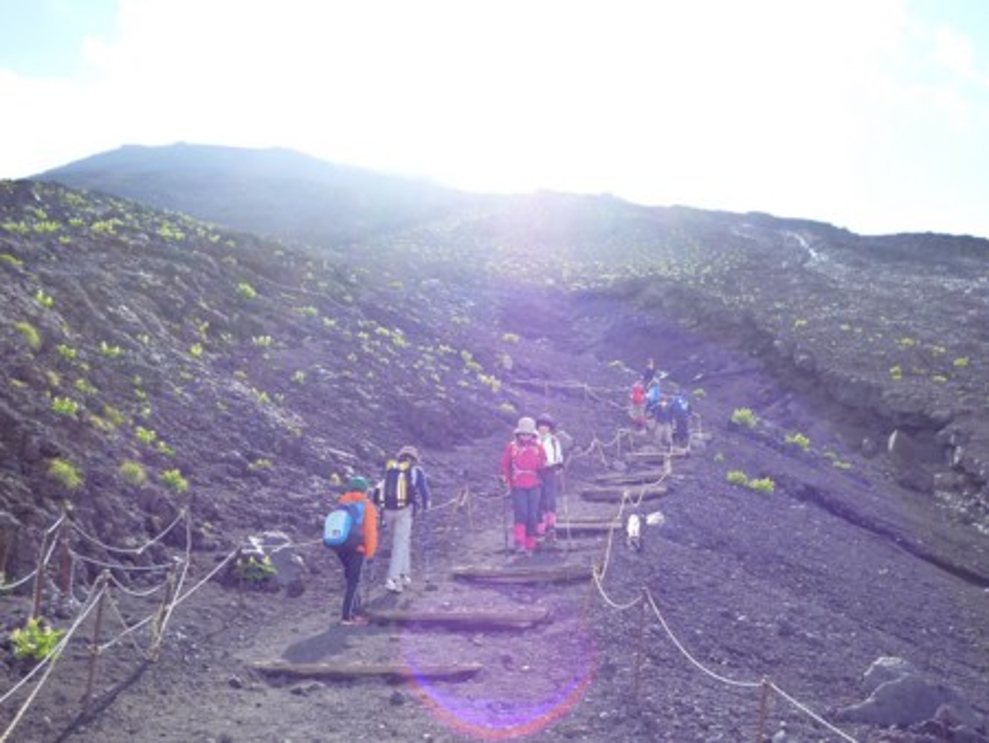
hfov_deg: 51.3
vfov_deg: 39.7
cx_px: 494
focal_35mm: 36
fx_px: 1029
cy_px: 372
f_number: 3.5
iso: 160
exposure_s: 1/400
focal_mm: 6.4
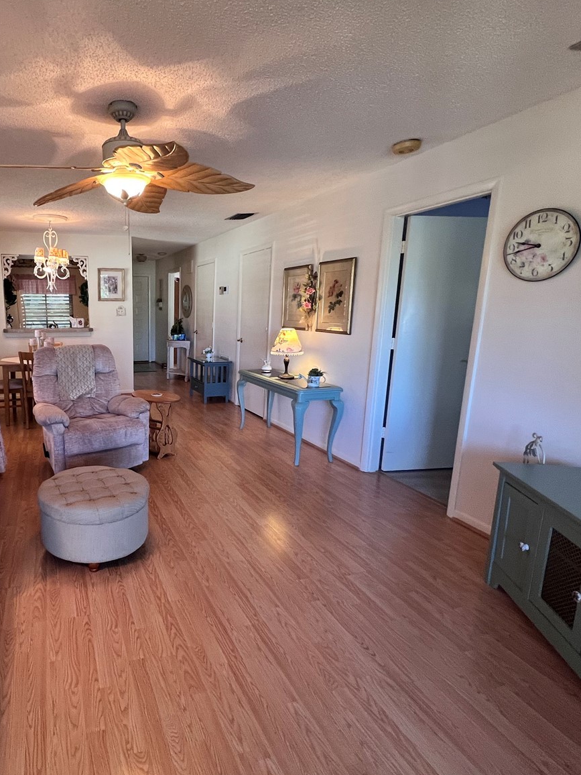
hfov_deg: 67.4
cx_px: 151
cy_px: 382
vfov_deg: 87.7
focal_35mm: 18
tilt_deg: -9.5
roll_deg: +0.6
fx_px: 403
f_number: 1.8
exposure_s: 1/60
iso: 200
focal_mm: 1.57
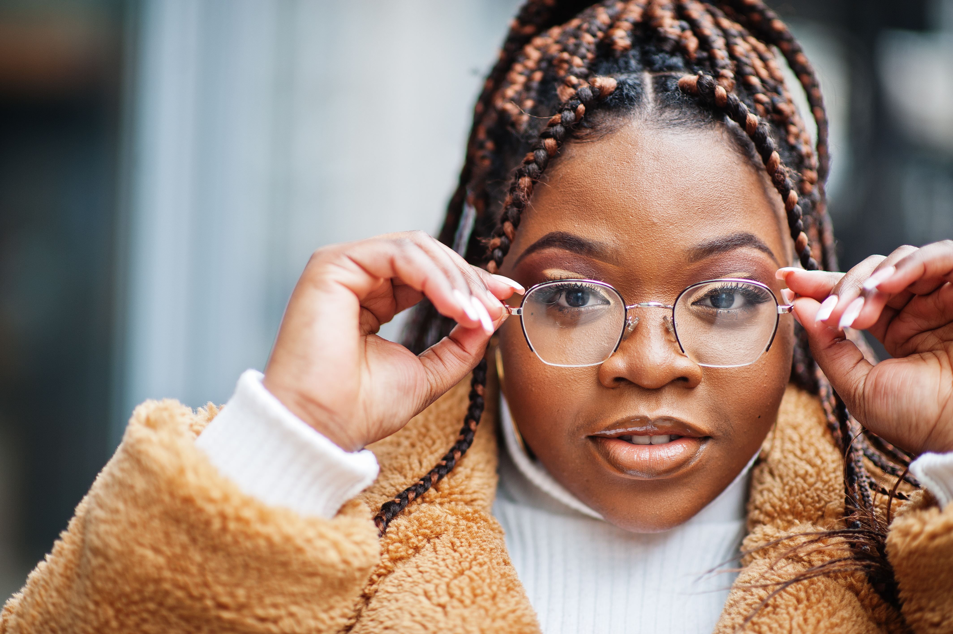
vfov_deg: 16.1
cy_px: 317
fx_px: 2249
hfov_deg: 23.9
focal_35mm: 85
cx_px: 476
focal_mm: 85
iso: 200
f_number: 1.4
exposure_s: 1/200
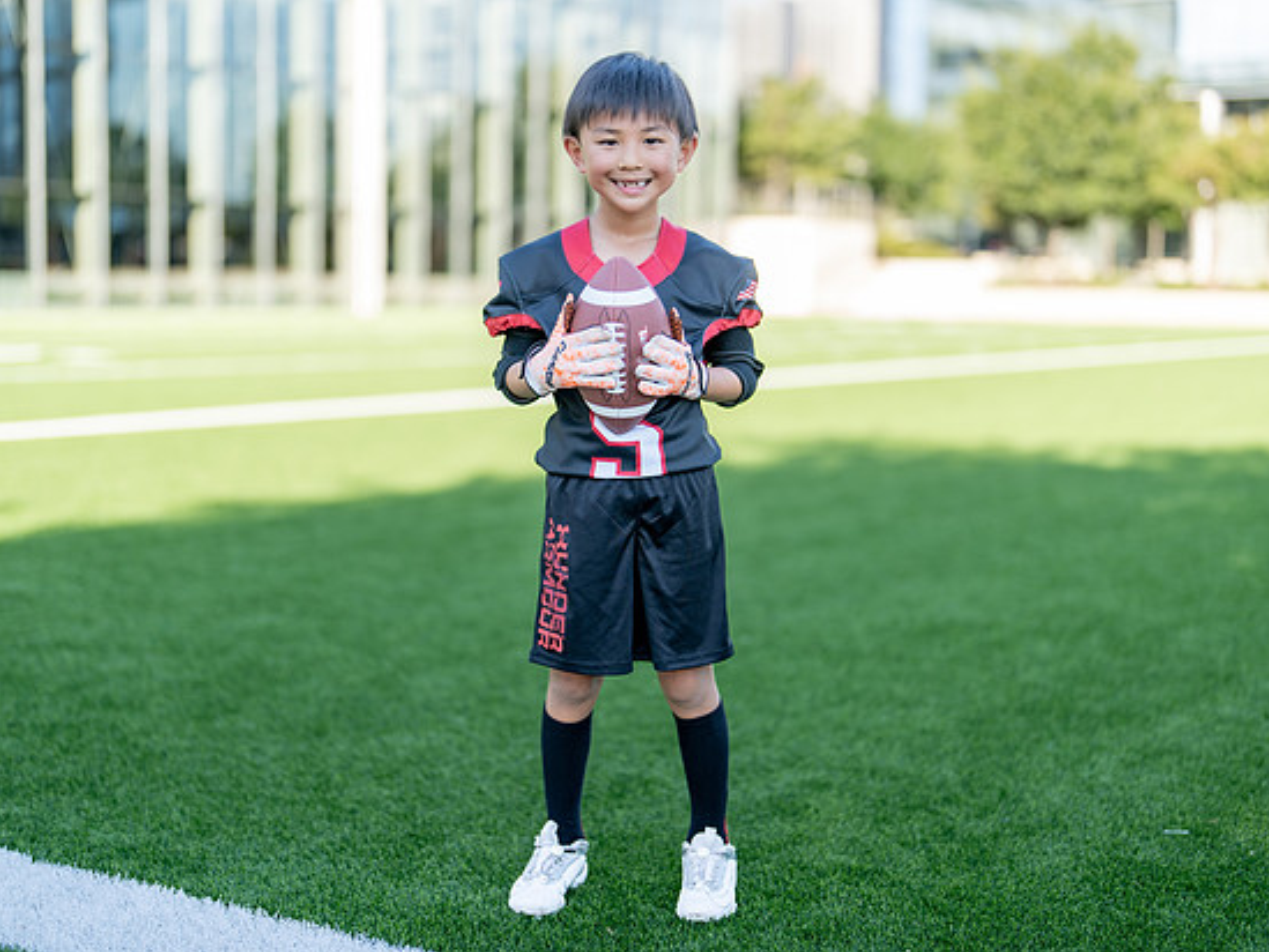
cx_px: 617
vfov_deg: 26.1
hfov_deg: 34.3
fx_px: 2053
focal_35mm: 56
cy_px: 468
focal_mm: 50
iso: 100
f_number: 1.2
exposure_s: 1/1250
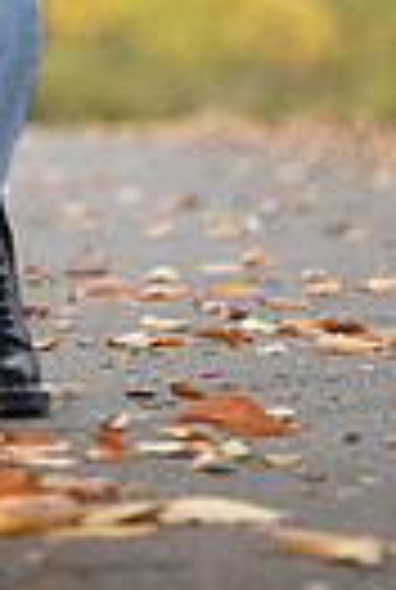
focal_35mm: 552
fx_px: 9060
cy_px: -446
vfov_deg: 3.7
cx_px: -160
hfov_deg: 2.5
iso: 160
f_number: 2.8
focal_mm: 125
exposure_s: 1/100
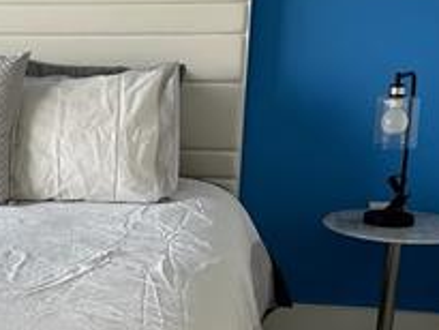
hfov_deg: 25.0
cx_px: 24
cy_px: 246
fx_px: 952
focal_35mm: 75
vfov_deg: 19.5
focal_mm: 6.86
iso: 64
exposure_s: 1/121
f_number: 1.78
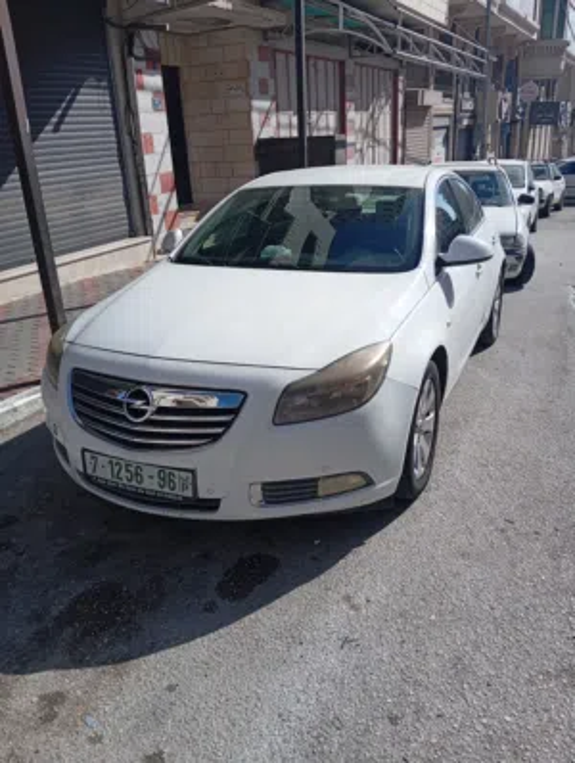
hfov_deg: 49.9
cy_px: 382
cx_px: 288
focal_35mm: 28
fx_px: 618
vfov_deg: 63.4
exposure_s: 1/888
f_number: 1.8
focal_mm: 4.22
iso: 112
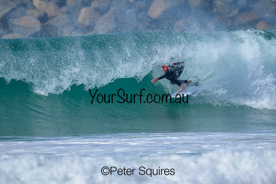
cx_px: 117
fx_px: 8434
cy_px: 72
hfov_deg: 1.9
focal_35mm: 1100
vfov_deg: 1.3
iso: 320
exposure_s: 1/2000
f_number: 6.3
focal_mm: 800
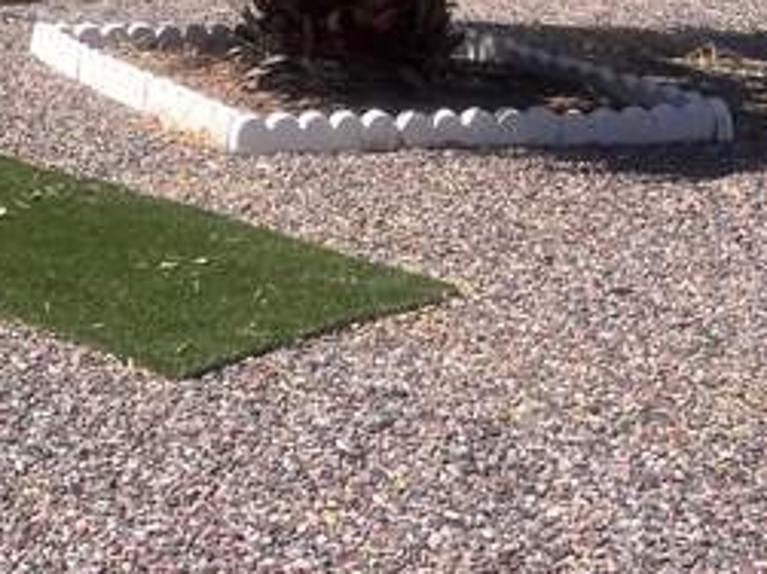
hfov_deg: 20.4
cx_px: -361
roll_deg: +0.6
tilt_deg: -2.1
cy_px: -223
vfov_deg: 16.5
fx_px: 1838
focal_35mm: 83
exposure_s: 1/3311
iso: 50
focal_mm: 5.1
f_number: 1.6
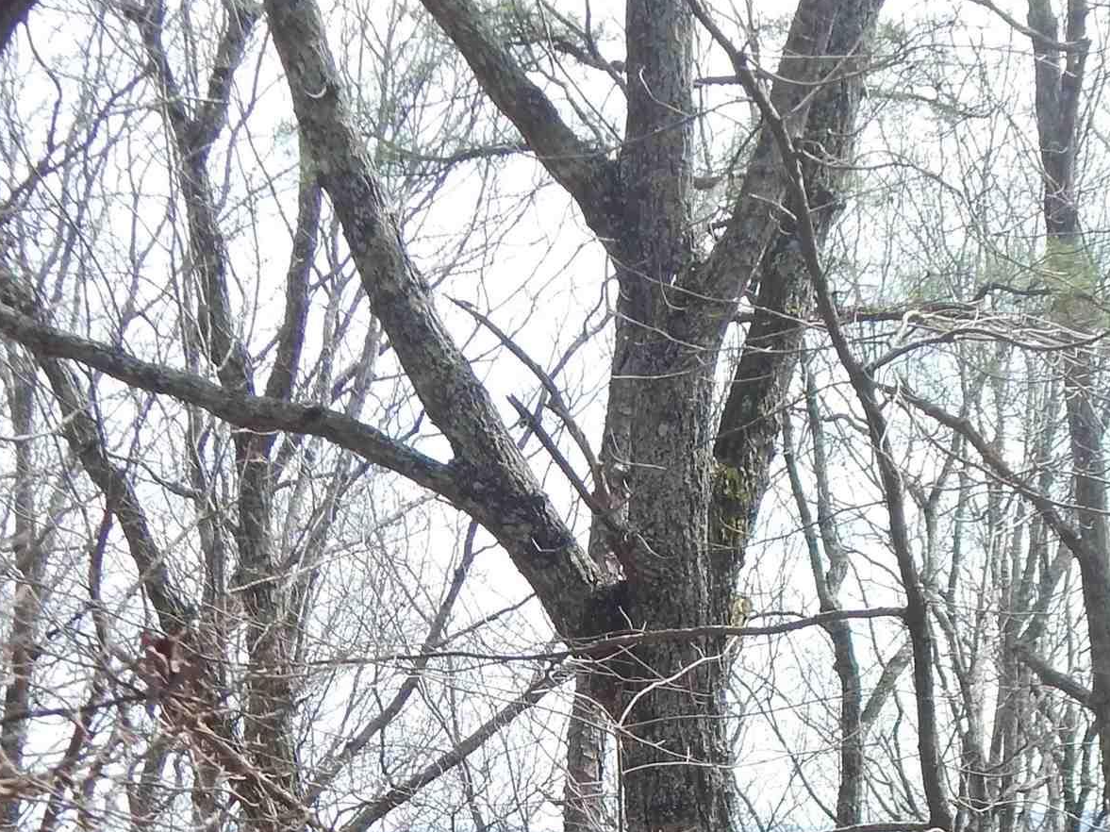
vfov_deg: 10.4
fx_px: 4520
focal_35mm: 141
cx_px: 772
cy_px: 976
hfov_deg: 14.0
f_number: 3.8
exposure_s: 1/400
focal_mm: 9.7
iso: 125
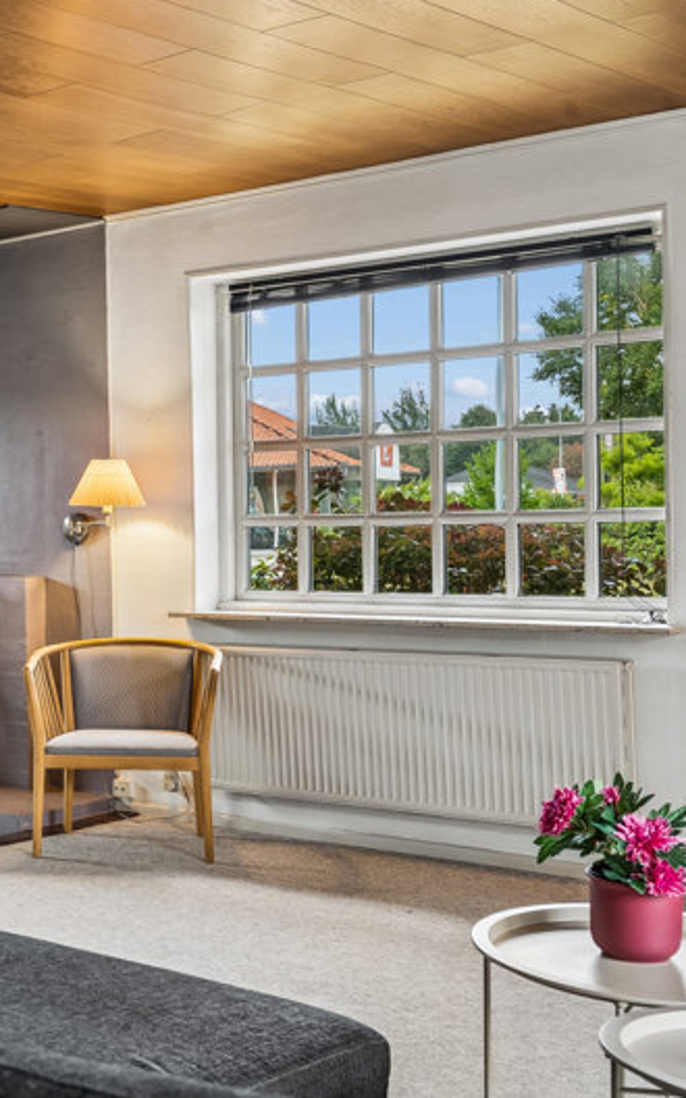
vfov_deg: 37.5
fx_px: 1615
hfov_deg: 22.3
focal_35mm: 54
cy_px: 546
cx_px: -118
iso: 200
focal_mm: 35
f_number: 8
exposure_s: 1/3.33
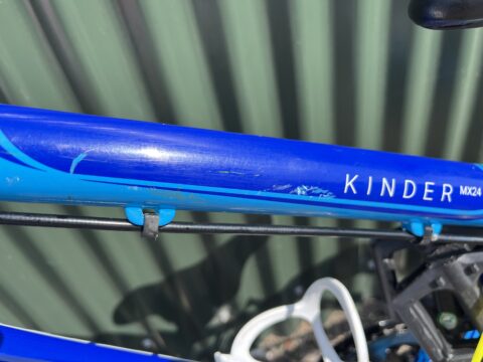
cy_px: 181
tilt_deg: -38.3
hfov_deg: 67.3
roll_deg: +15.4
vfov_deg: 53.1
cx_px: 242
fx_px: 363
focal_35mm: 26
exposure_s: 1/1294
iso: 50
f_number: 1.6
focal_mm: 5.1
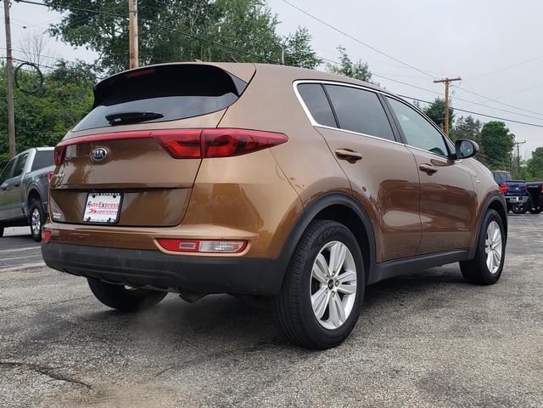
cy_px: 204
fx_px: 408
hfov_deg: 67.3
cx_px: 272
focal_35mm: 26
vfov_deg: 53.1
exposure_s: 1/373
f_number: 2.4
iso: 50
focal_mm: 4.3
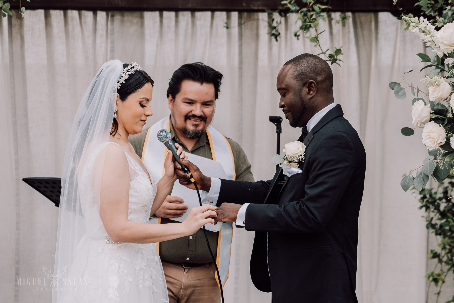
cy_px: 152
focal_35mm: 105
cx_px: 227
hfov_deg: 19.5
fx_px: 1324
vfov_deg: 13.0
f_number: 2.8
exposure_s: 1/320
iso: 320
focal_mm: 70
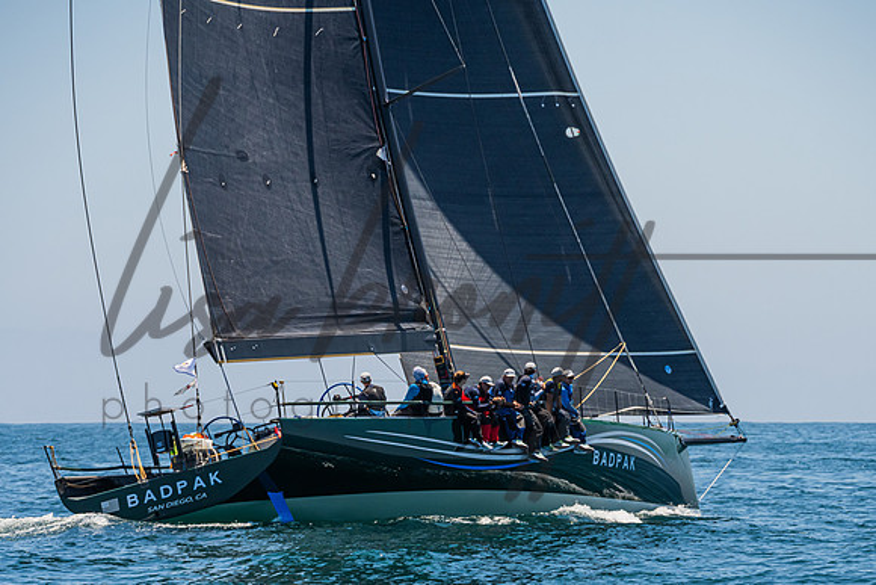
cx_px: 434
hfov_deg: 7.6
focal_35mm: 272
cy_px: 389
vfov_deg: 5.1
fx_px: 6623
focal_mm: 200
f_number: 8
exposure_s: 1/2000
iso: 500
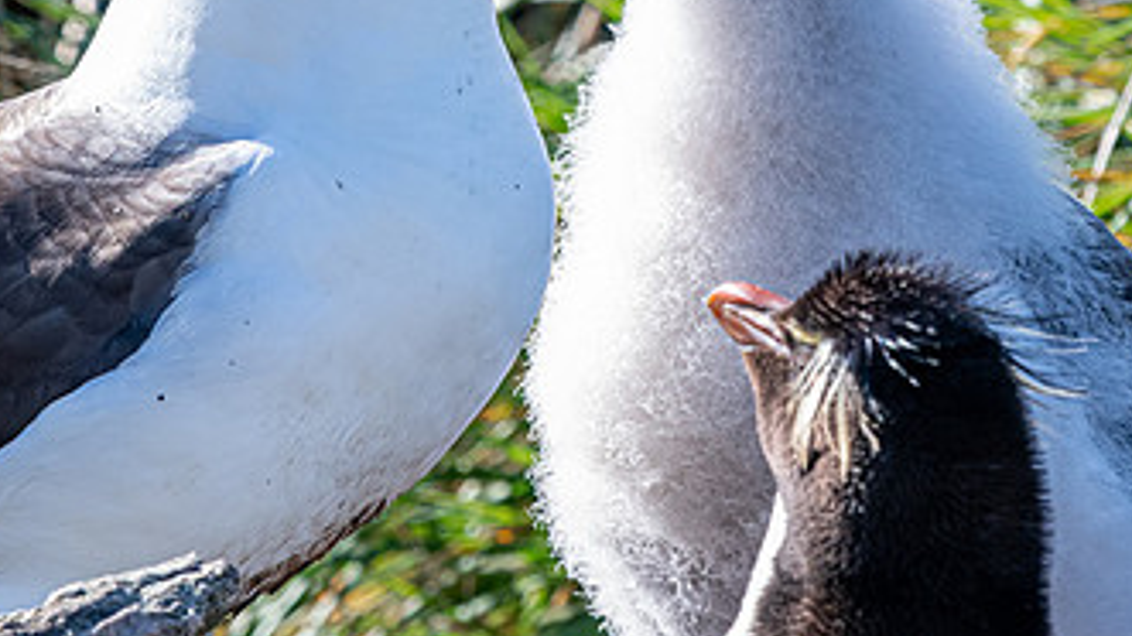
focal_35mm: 823
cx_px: 621
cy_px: -186
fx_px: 24697
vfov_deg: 1.5
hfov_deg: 2.6
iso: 800
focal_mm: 300
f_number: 8
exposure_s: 1/640
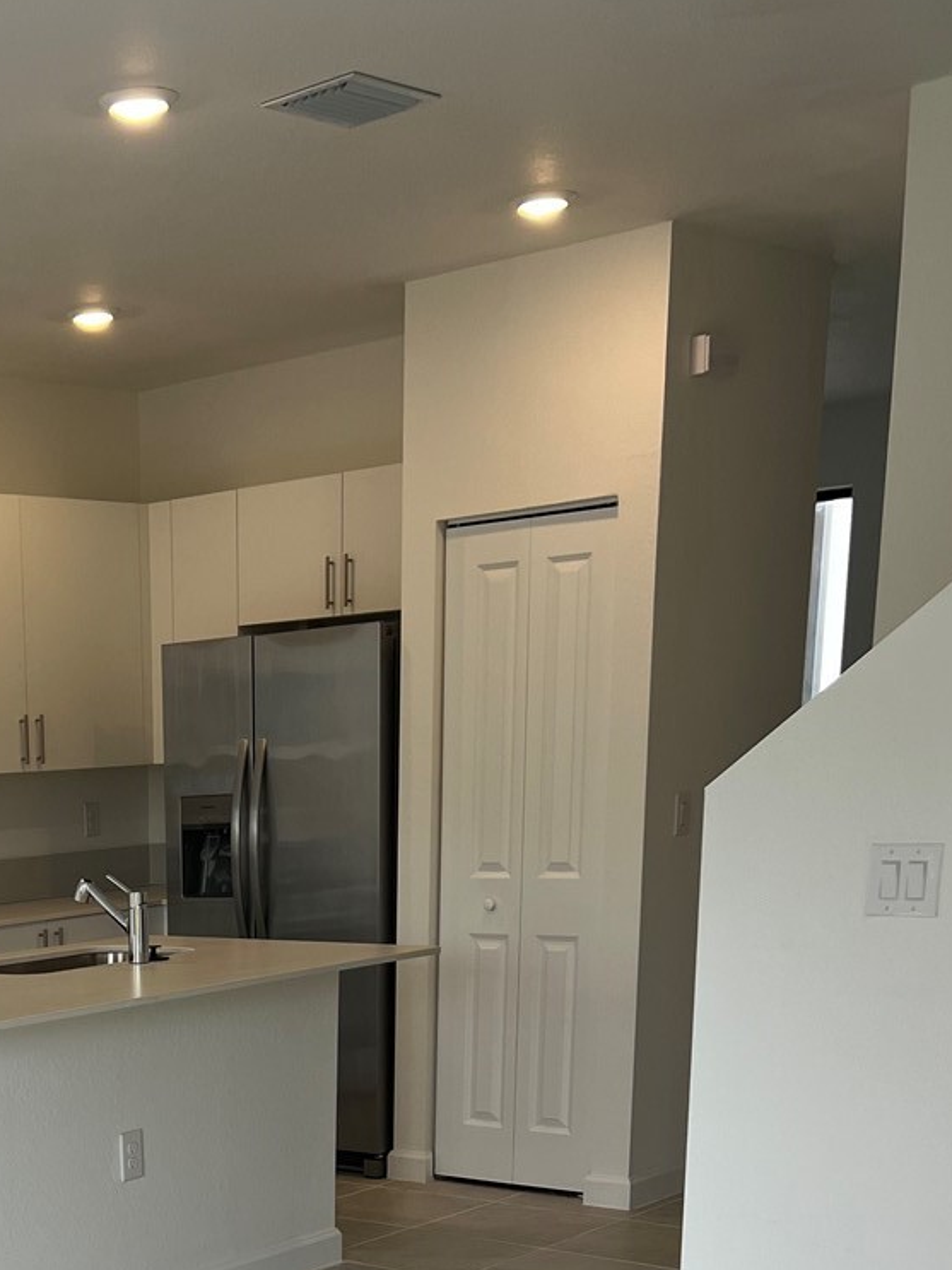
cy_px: 1343
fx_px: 2054
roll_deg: +3.2
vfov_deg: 31.1
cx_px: -9
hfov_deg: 24.8
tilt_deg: -15.8
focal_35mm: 56
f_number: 1.5
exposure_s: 1/148
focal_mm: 5.7
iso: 32
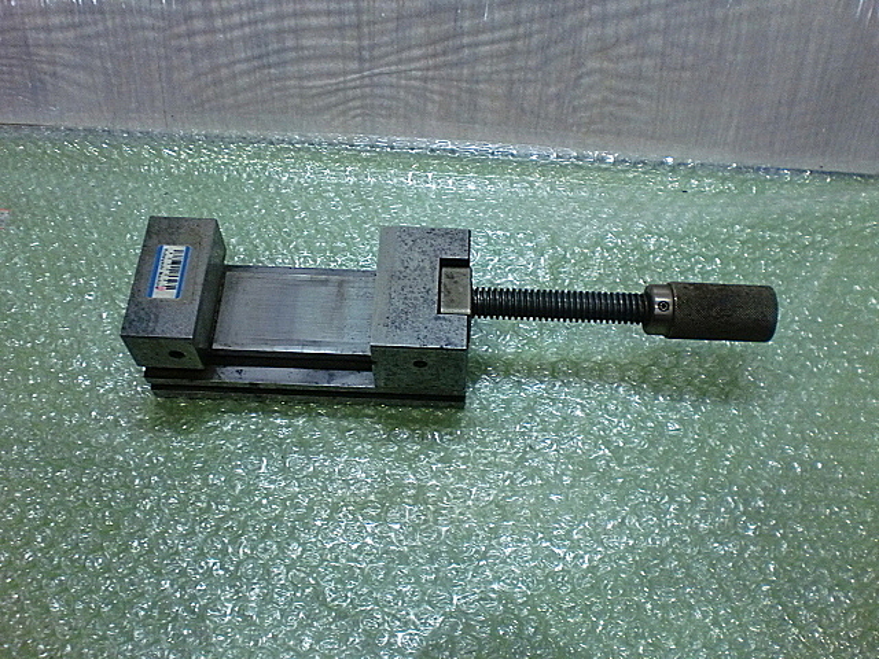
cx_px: 440
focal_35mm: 35
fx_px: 889
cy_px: 330
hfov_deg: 52.6
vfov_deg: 40.7
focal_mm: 6.3
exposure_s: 1/60
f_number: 3.1
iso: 250
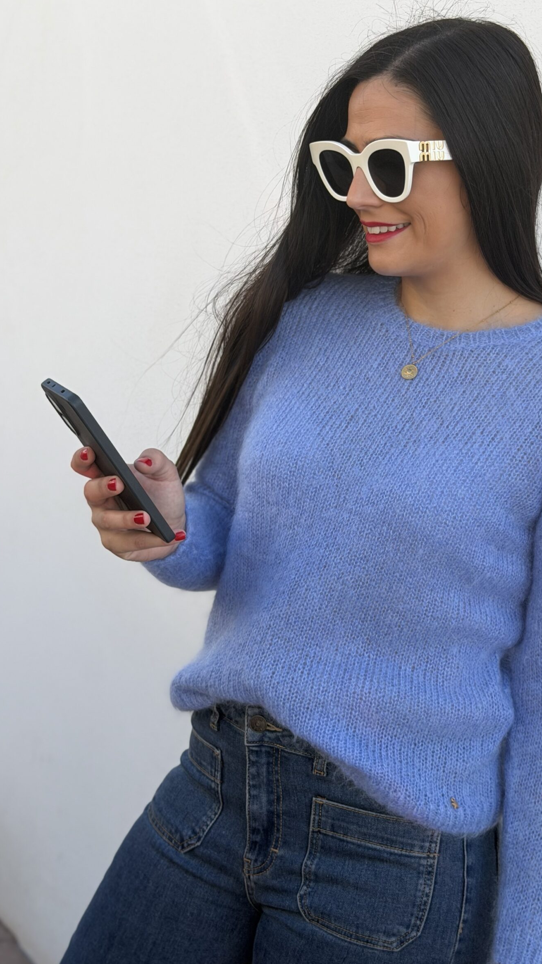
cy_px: 496
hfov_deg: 20.9
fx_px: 1457
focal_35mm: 57
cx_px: 390
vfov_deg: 36.6
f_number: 1.78
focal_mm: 6.76
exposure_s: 1/1429
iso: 64
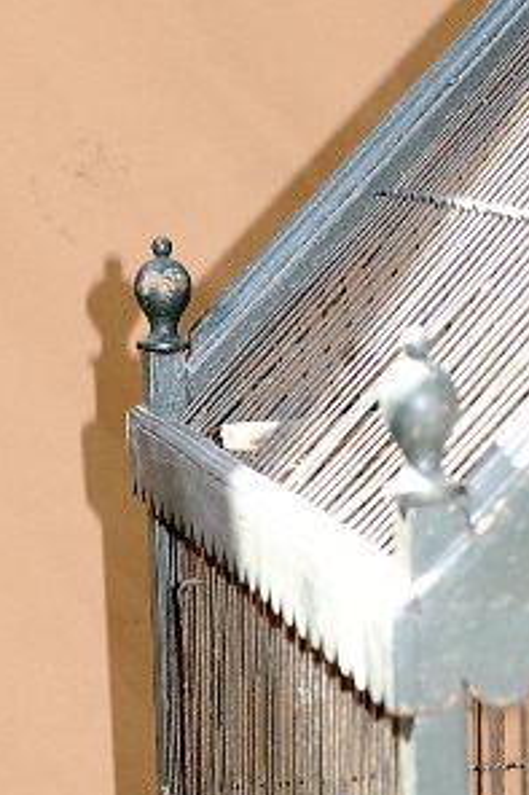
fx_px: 3222
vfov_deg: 13.7
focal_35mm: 146
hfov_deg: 9.3
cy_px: 964
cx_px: 503
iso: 200
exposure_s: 1/250
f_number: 4
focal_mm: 24
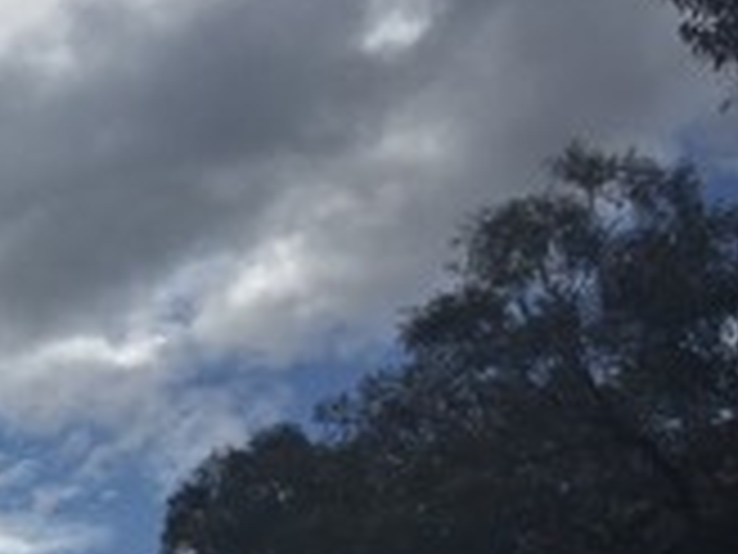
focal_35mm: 92
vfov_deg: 15.7
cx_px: -428
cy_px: 563
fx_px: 1961
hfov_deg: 18.4
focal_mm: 4.15
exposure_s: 1/7937
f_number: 2.2
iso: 32
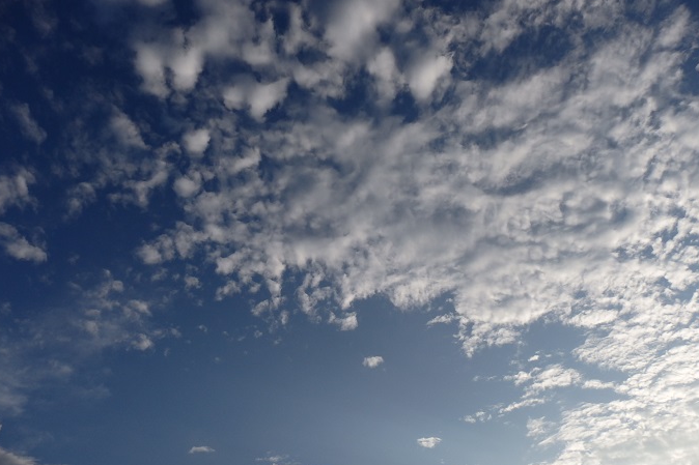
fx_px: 524
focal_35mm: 27
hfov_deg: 67.4
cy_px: 255
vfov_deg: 47.8
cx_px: 358
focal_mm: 4.5
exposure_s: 1/320
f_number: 8.7
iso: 100
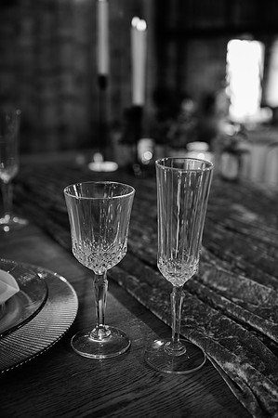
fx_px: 511
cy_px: 209
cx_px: 139
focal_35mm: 44
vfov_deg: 44.5
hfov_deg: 30.4
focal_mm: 44
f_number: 3.5
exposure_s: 1/200
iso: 1250
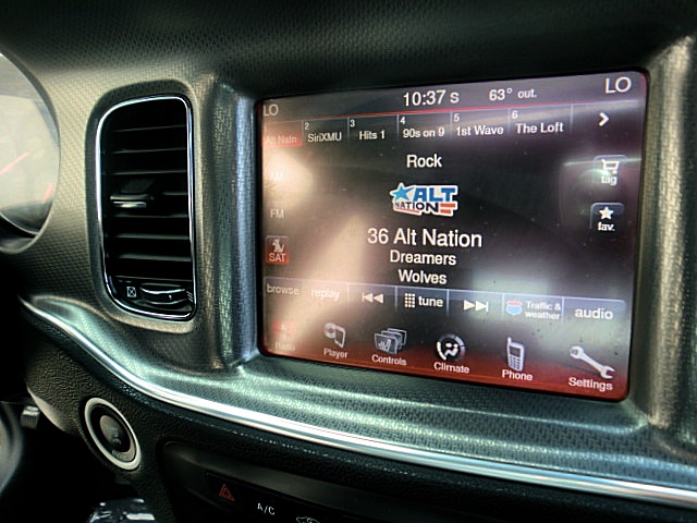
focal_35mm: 26
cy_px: 262
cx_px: 348
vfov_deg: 53.1
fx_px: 524
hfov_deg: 67.3
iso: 64
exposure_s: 1/80
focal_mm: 4.65
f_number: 2.6
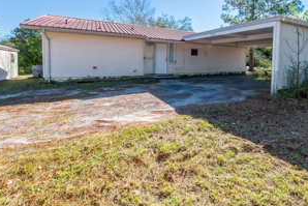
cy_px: 72
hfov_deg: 86.1
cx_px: 179
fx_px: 163
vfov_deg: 63.3
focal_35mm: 19
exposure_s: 1/2500
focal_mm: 14
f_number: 9
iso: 400
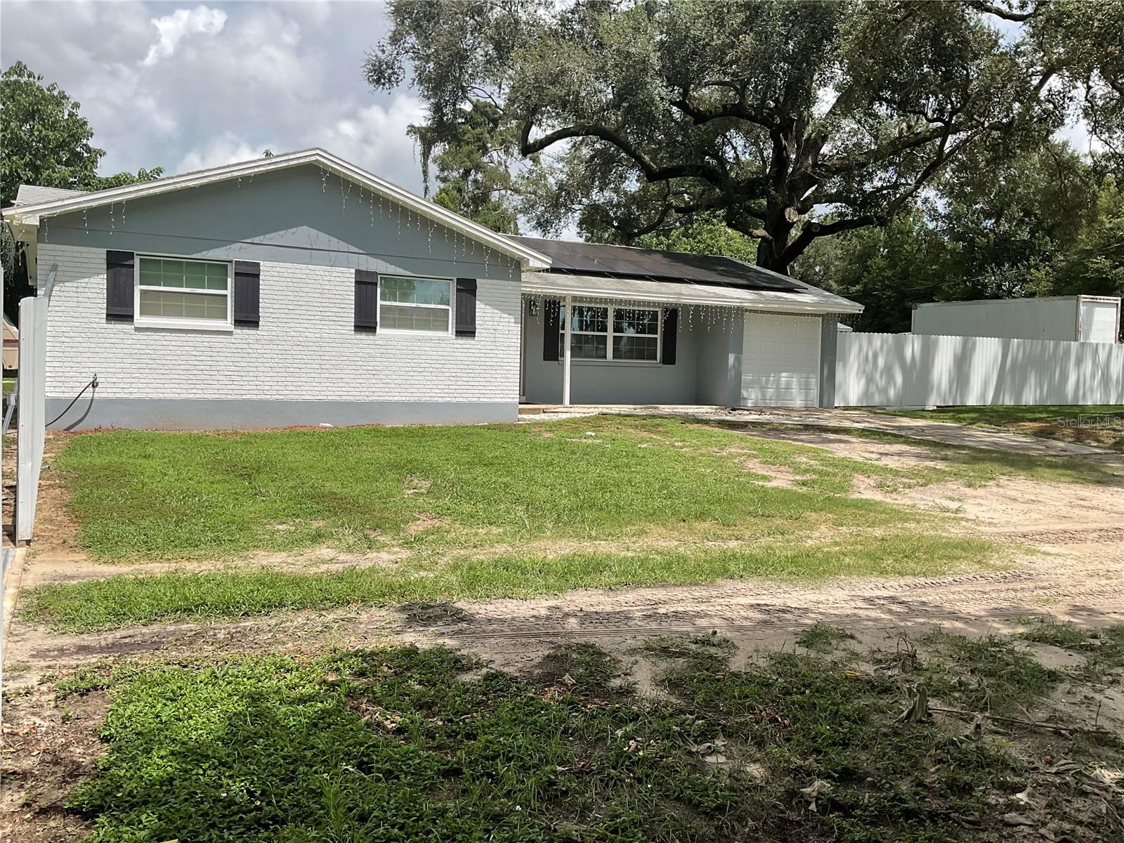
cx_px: 562
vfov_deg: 48.2
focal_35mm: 29
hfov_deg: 61.7
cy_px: 422
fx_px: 942
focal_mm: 3
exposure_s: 1/1984
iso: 16
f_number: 1.8
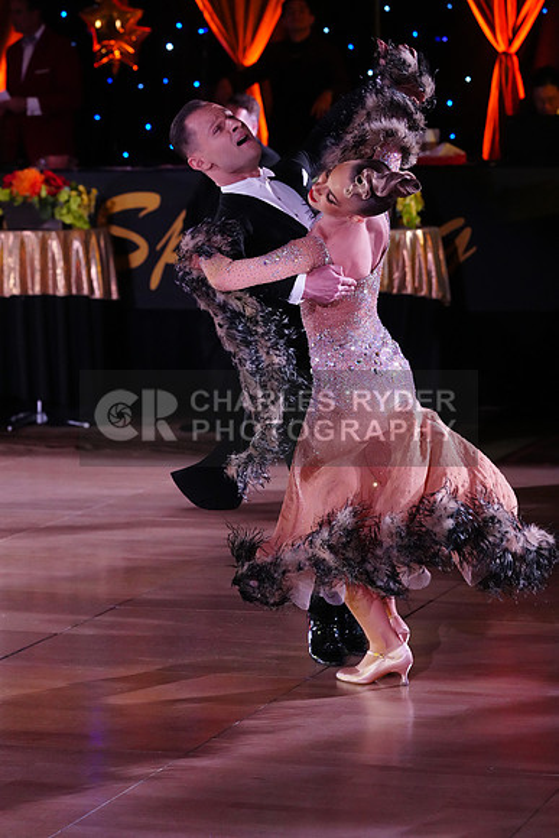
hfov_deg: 11.7
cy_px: 419
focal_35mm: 117
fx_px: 2723
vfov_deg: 17.5
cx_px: 280
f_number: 5
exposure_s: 1/400
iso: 8000
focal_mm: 117
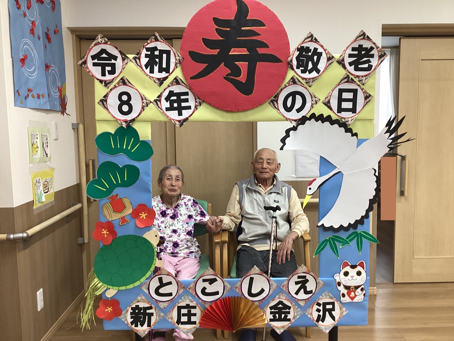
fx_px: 407
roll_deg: +0.1
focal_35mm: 31
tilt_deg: -5.4
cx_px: 227
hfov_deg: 58.3
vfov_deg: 45.4
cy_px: 170
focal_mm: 3.3
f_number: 2.4
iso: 100
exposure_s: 1/50
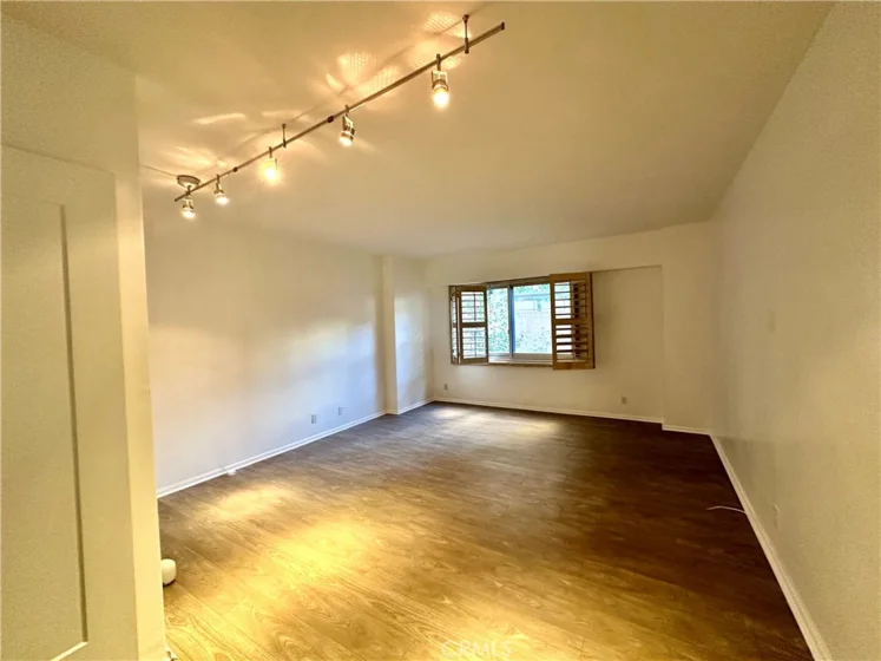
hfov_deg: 102.1
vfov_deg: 85.7
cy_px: 330
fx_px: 356
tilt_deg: -1.3
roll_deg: +1.7
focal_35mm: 14
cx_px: 440
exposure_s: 1/60
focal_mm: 2.22
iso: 640
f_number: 2.2
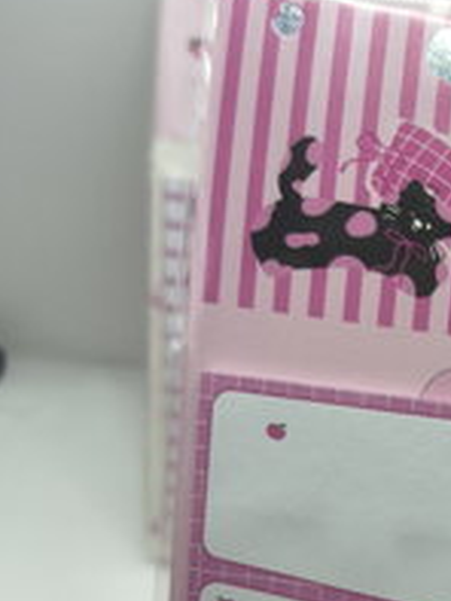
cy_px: 572
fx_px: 1128
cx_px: 603
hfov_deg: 20.5
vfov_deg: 28.3
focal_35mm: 65
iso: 144
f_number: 1.8
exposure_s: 1/100
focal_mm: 5.56
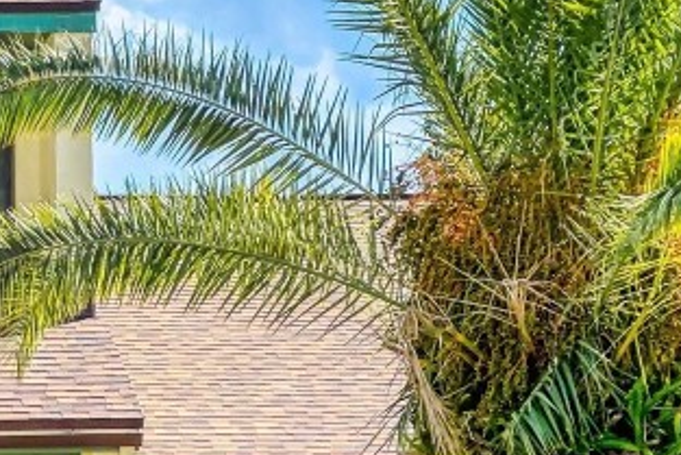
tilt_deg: +2.5
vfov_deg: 7.7
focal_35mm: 177
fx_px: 3350
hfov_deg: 11.2
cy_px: 411
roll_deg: +0.1
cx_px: -296
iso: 32
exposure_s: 1/1199
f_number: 2
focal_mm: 6
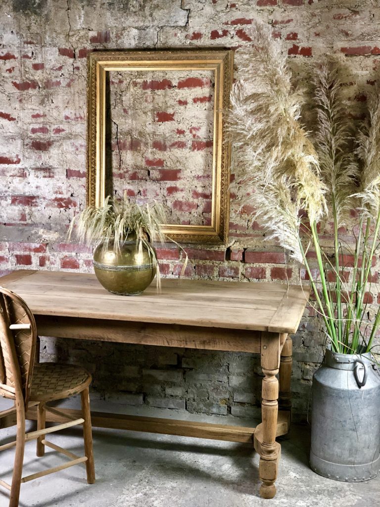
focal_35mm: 52
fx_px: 761
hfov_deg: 28.0
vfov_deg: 36.8
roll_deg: -0.6
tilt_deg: -9.0
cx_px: 190
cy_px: 254
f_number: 2.4
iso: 160
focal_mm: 6
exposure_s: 1/25
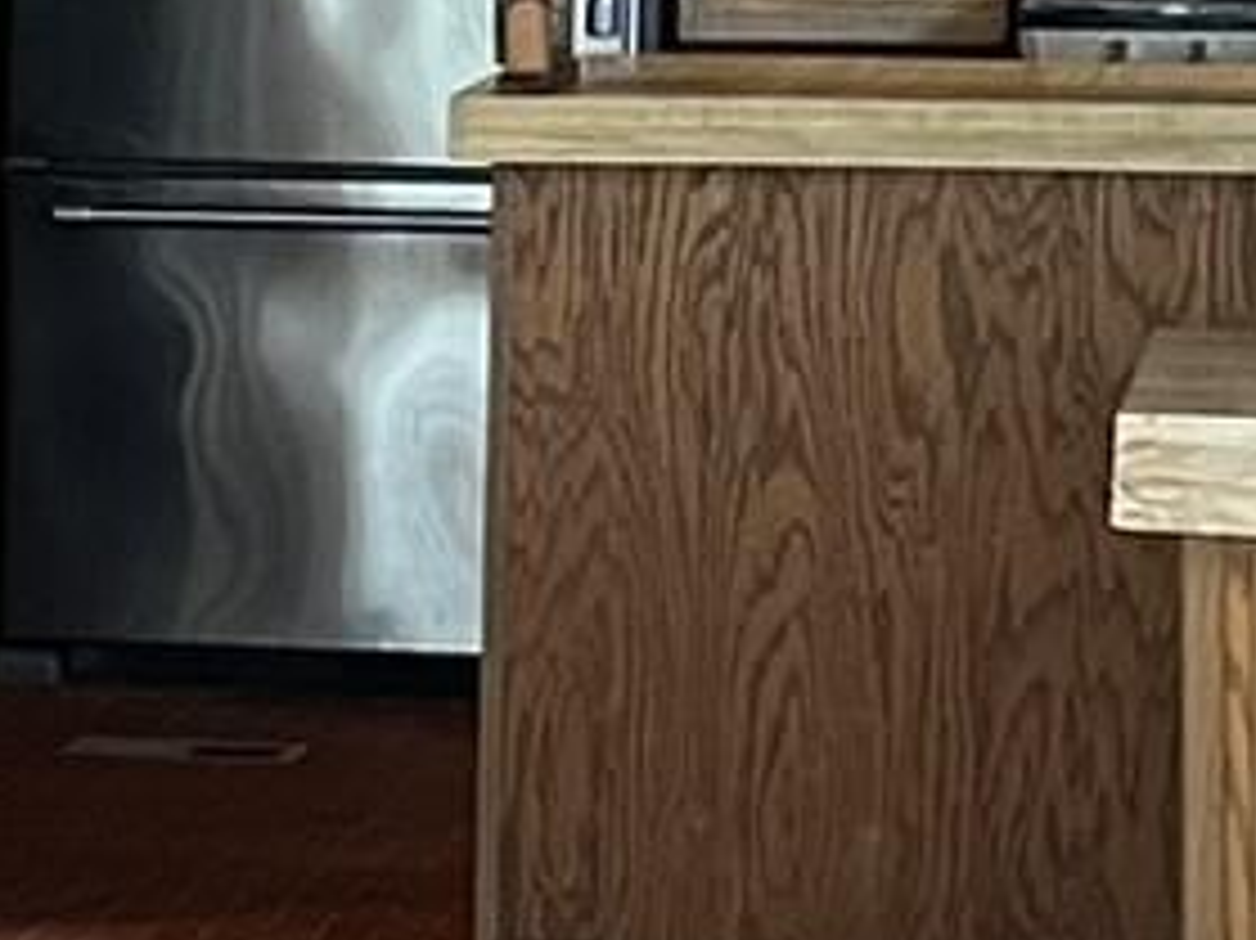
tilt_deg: -5.6
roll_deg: -0.1
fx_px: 6927
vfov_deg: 7.8
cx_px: -450
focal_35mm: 191
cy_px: 337
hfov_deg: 10.1
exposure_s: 1/60
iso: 400
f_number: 1.6
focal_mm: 5.1
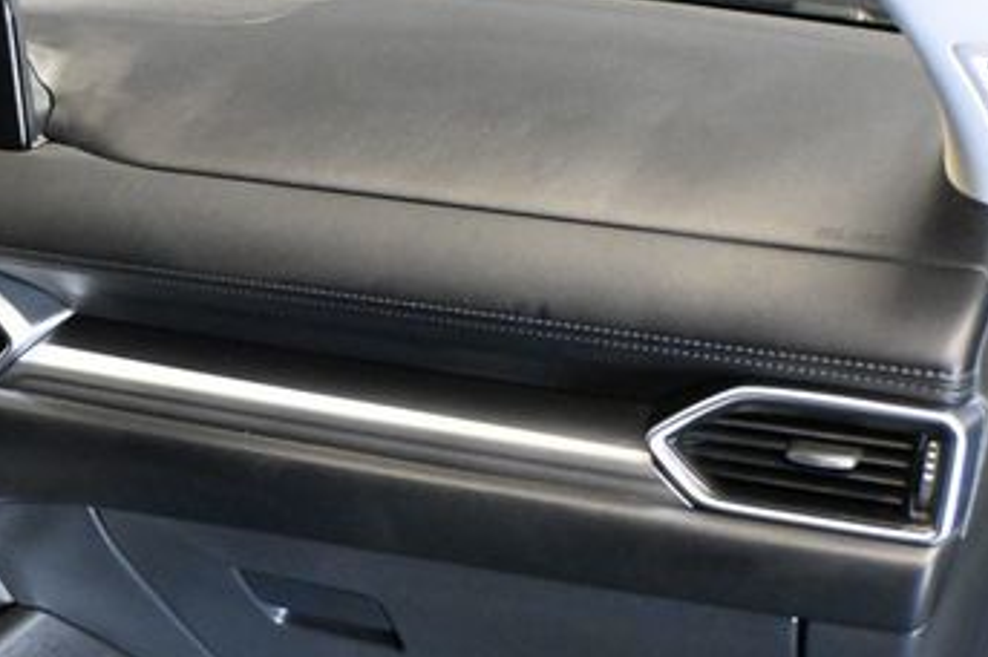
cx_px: 84
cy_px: 539
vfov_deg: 23.2
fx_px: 1574
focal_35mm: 57
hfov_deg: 32.9
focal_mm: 20.5
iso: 10000
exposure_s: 1/60
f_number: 3.8
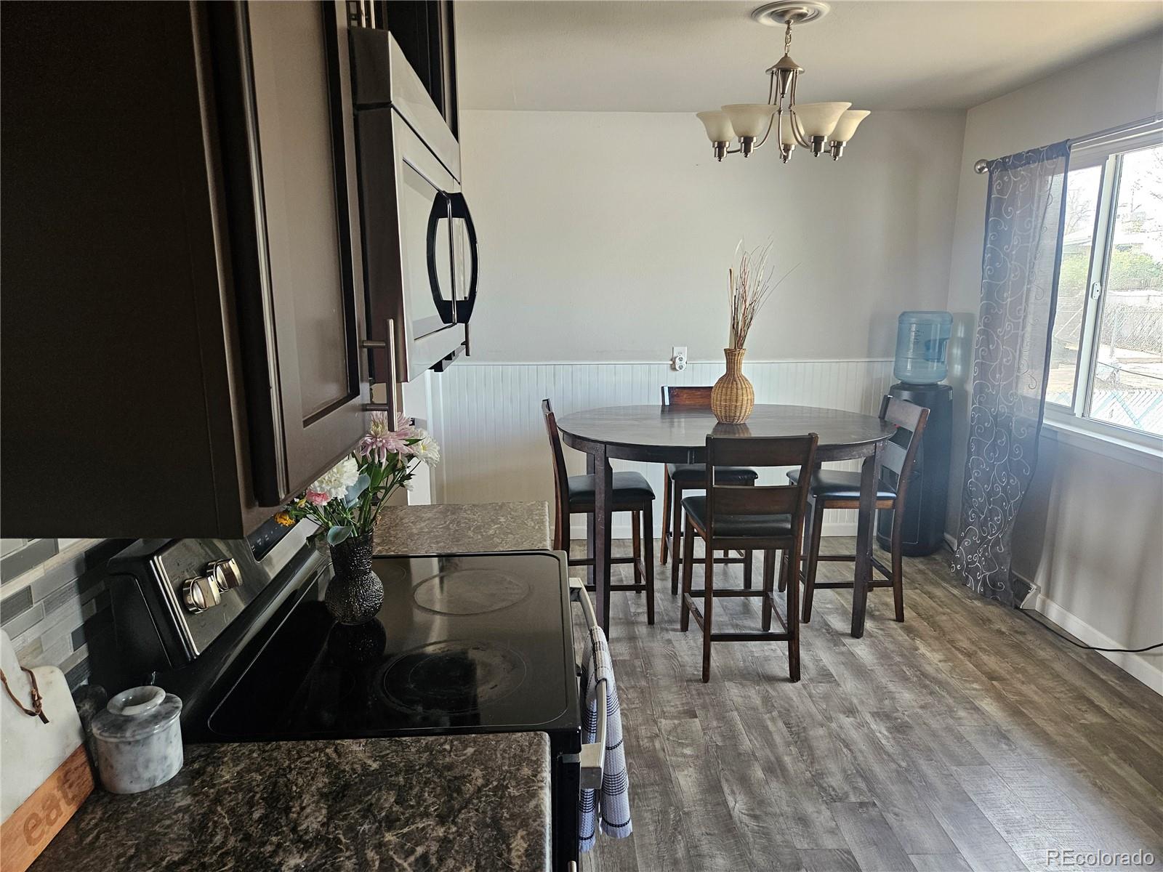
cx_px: 582
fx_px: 773
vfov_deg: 58.9
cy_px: 436
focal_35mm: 23
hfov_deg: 73.9
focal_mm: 5.4
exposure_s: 1/120
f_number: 1.8
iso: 250
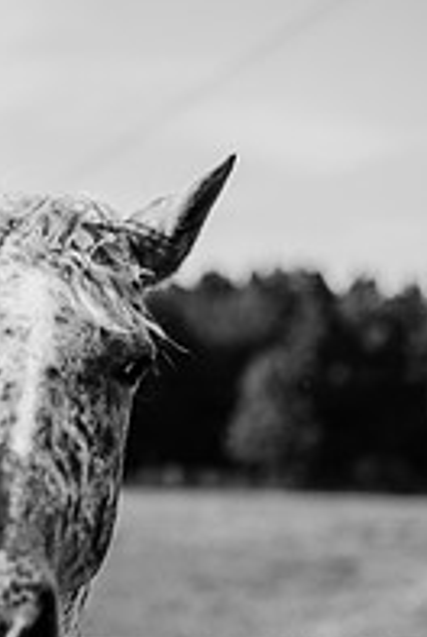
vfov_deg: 17.8
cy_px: 479
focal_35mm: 114
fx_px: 2021
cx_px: 0
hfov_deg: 11.9
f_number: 2
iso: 200
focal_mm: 50
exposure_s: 1/2500
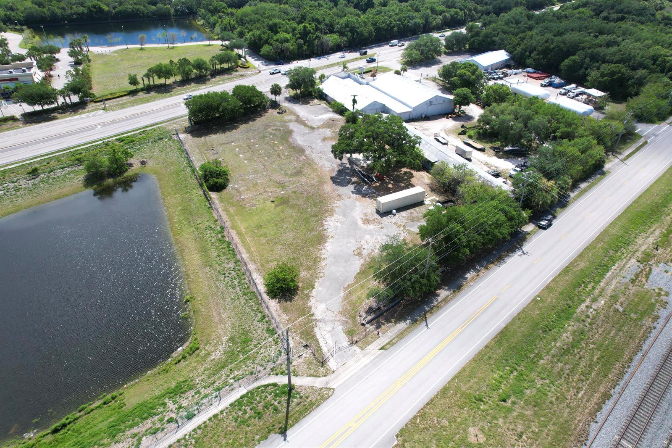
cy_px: 224
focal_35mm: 22
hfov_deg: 78.6
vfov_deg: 57.2
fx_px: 411
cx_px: 336
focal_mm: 8.38
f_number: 2.8
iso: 120
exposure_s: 1/2000
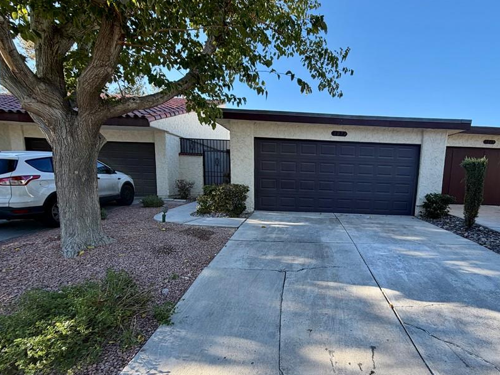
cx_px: 309
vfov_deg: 71.1
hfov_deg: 86.2
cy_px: 218
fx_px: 260
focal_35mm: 18
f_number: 2.2
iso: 50
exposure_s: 1/502
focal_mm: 2.22
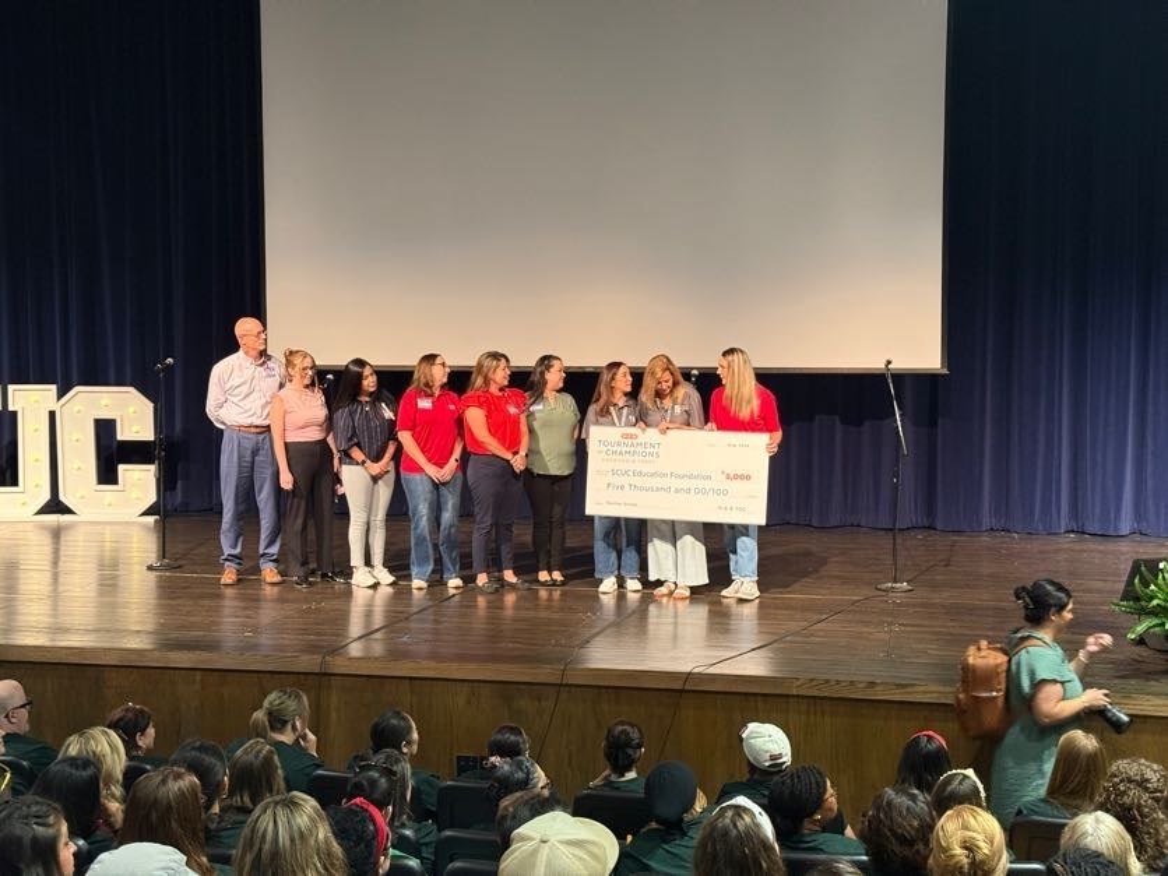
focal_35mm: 48
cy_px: 438
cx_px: 584
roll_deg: -0.1
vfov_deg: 30.3
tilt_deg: -2.6
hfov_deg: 39.7
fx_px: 1620
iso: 250
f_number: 1.78
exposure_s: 1/40
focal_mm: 6.76
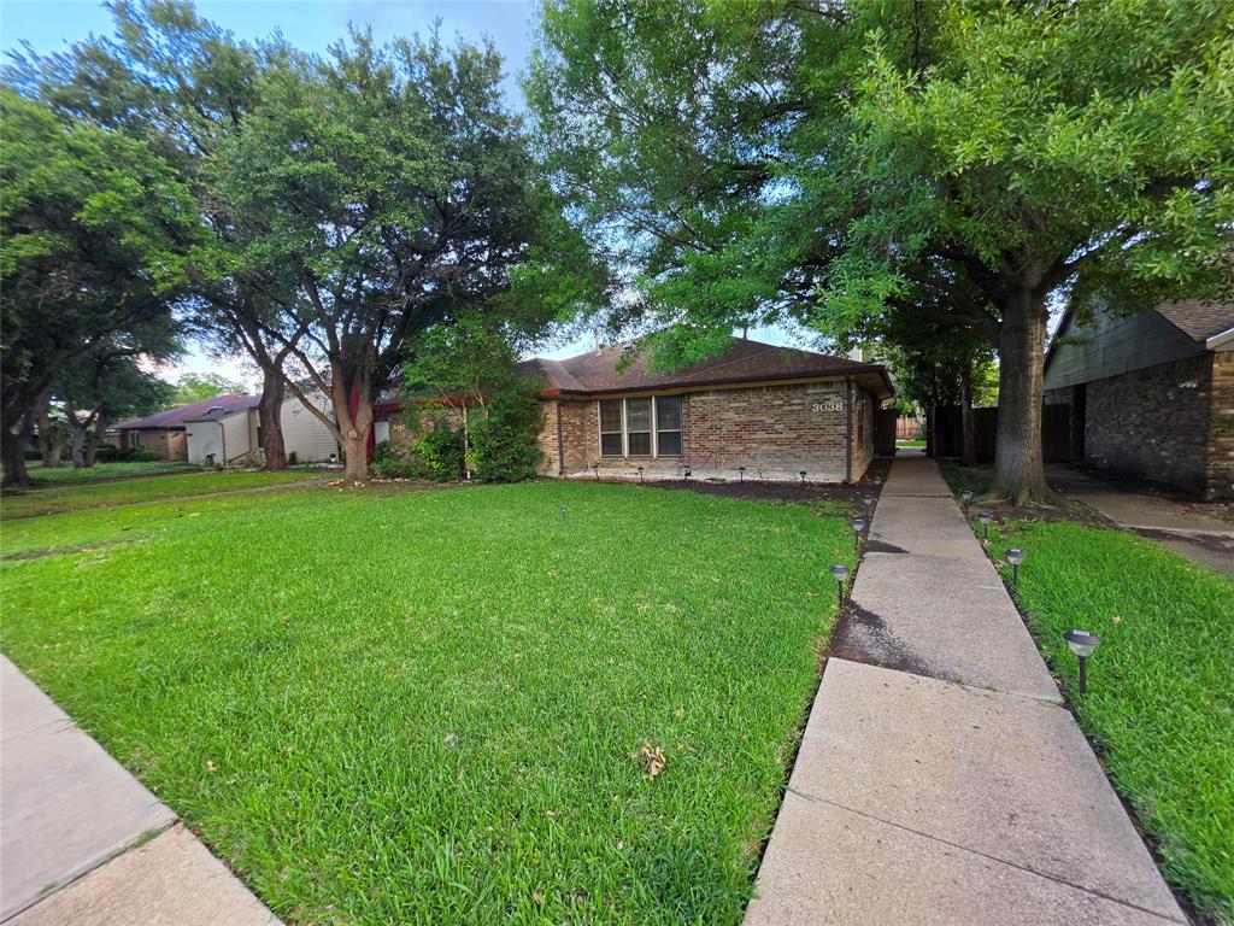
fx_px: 463
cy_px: 463
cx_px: 617
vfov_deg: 89.9
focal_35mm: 13
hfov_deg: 106.2
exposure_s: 1/120
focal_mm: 2.2
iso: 32
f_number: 1.9
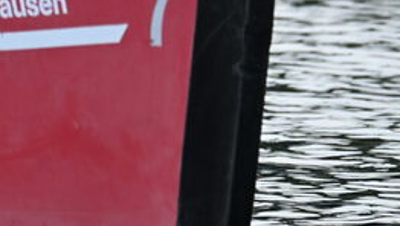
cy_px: -255
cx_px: -379
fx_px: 14114
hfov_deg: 1.6
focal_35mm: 1329
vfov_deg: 0.9
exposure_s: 1/500
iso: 200
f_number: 5.6
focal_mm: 185
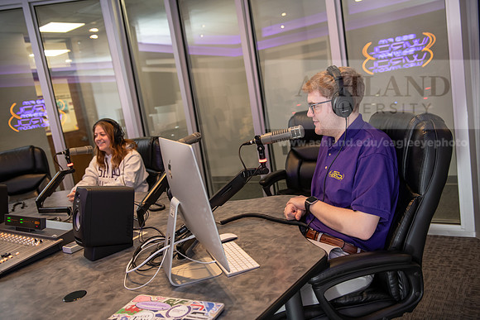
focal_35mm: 32
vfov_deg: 41.1
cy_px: 160
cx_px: 240
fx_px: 427
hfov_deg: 58.7
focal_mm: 32
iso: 1000
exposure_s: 1/60
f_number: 3.2
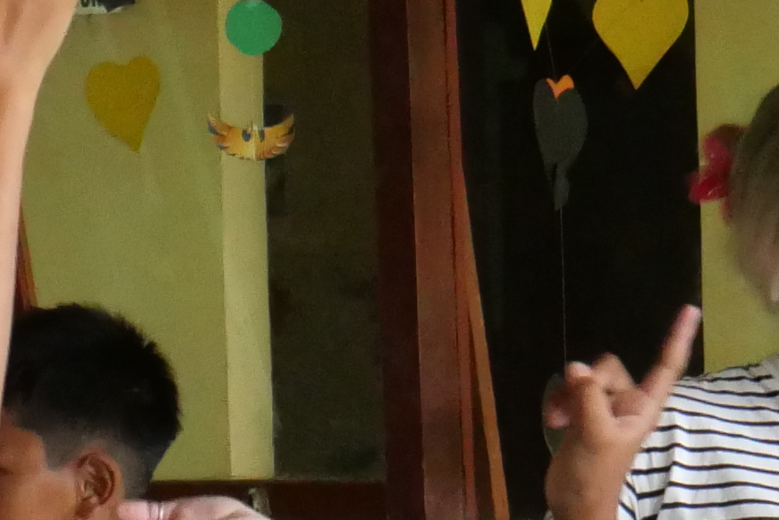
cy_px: 472
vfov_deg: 4.6
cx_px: 189
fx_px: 6427
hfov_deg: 6.9
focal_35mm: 297
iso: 3200
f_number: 5.2
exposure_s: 1/40
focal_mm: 24
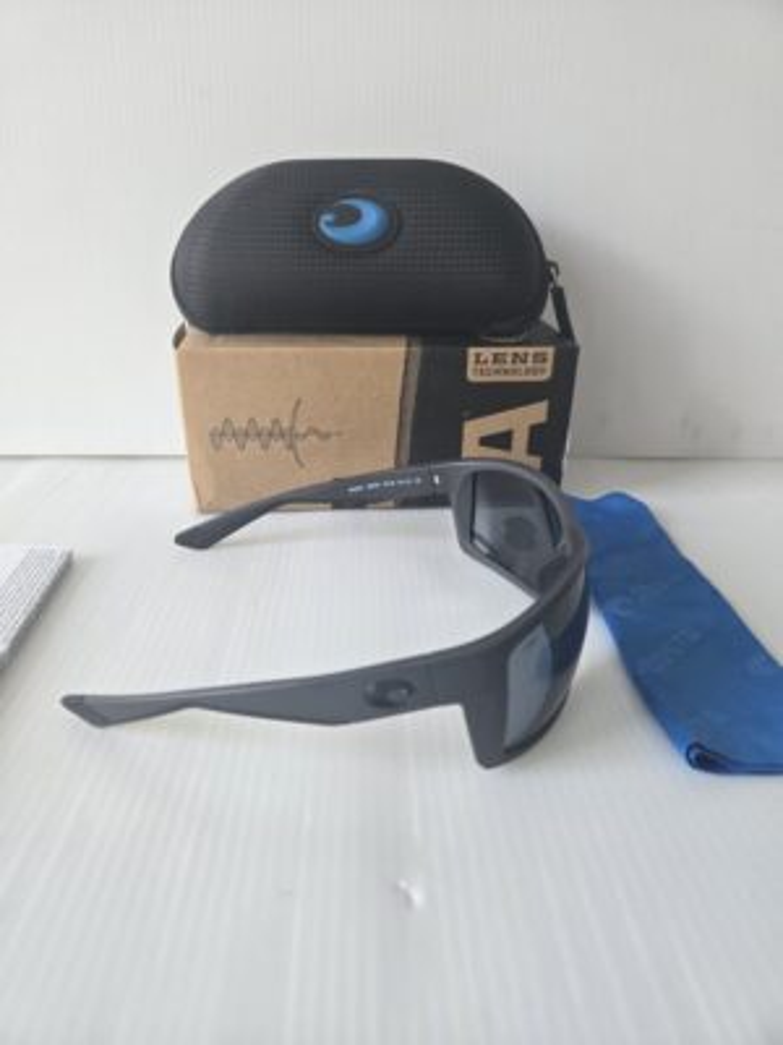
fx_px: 694
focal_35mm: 23
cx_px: 392
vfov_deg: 73.9
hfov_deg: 58.9
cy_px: 522
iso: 250
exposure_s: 1/180
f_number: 1.8
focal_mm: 5.4
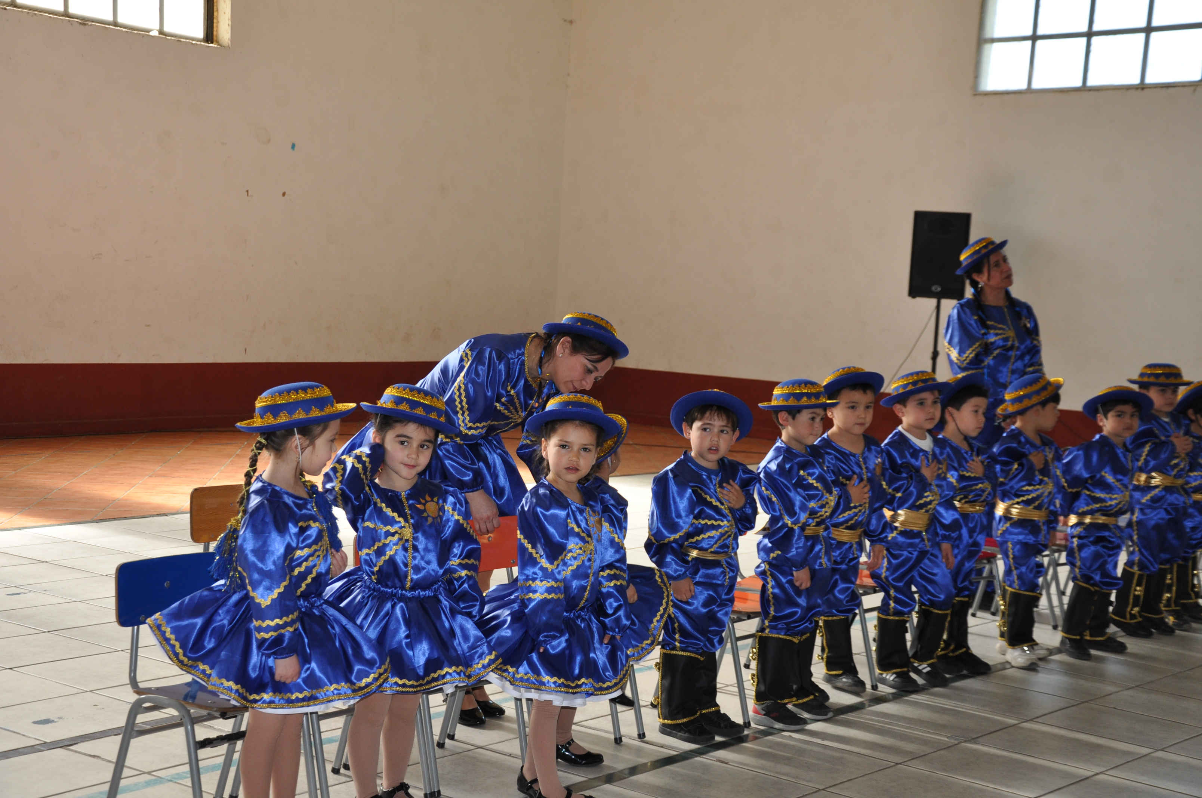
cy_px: 399
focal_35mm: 52
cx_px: 601
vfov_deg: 25.7
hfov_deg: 37.9
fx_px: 1751
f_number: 4.5
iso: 400
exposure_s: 1/125
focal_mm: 35
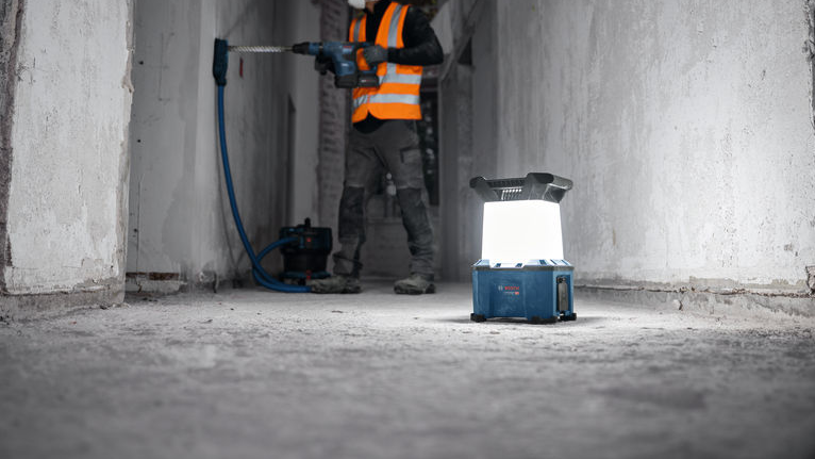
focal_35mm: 36
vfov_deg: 33.1
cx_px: 400
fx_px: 768
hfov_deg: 55.9
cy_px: 185
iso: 250
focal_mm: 32.5
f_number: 2.8
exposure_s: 1/125
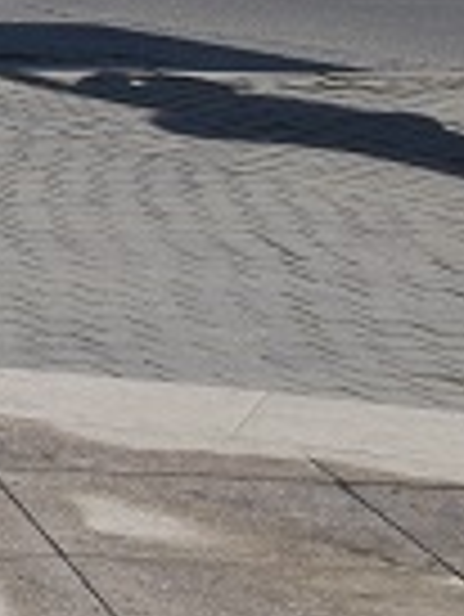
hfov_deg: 7.0
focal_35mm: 170
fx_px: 3034
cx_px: -1306
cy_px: -665
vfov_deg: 10.5
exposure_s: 1/400
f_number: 10
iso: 100
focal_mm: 18
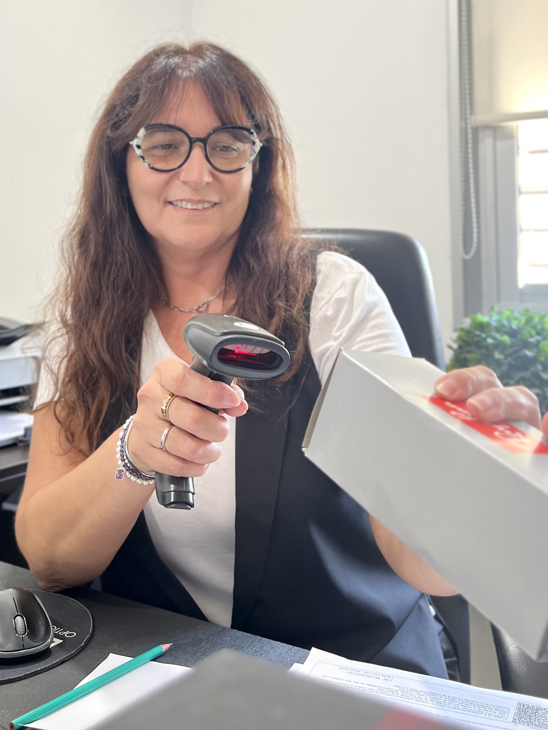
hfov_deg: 53.1
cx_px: 274
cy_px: 365
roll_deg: +0.7
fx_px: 549
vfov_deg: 67.3
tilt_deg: +5.1
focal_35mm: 26
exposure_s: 1/50
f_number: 1.5
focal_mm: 5.7
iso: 80
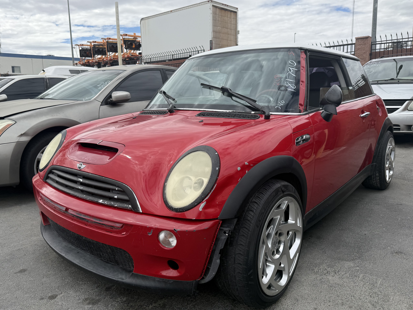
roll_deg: +2.7
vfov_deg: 51.3
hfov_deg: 65.2
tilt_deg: -5.7
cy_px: 146
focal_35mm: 27
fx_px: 322
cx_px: 190
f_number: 1.78
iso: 80
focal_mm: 6.76
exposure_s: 1/4167
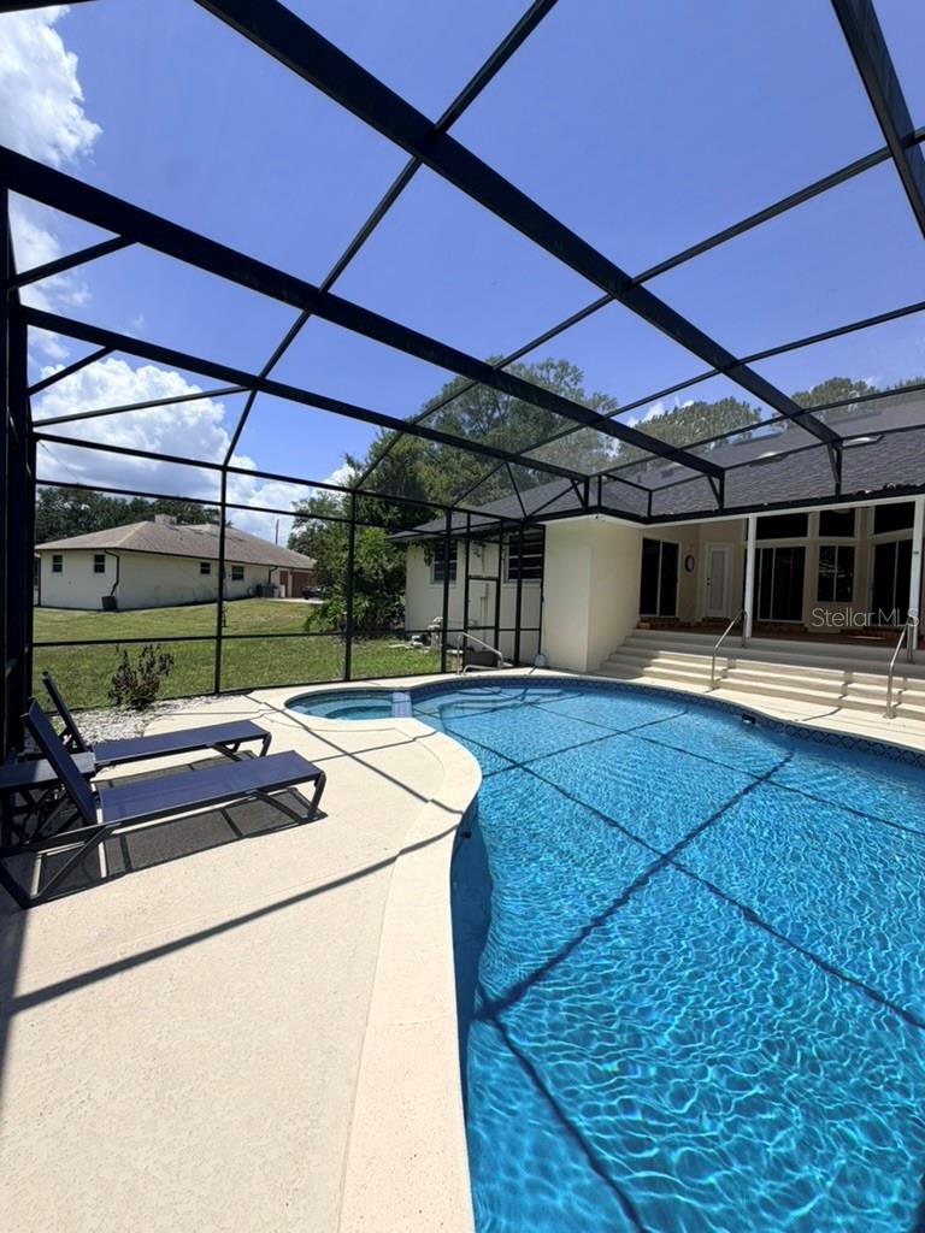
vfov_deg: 102.1
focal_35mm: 14
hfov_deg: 85.7
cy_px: 616
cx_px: 462
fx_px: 499
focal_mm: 2.22
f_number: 2.2
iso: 20
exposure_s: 1/820
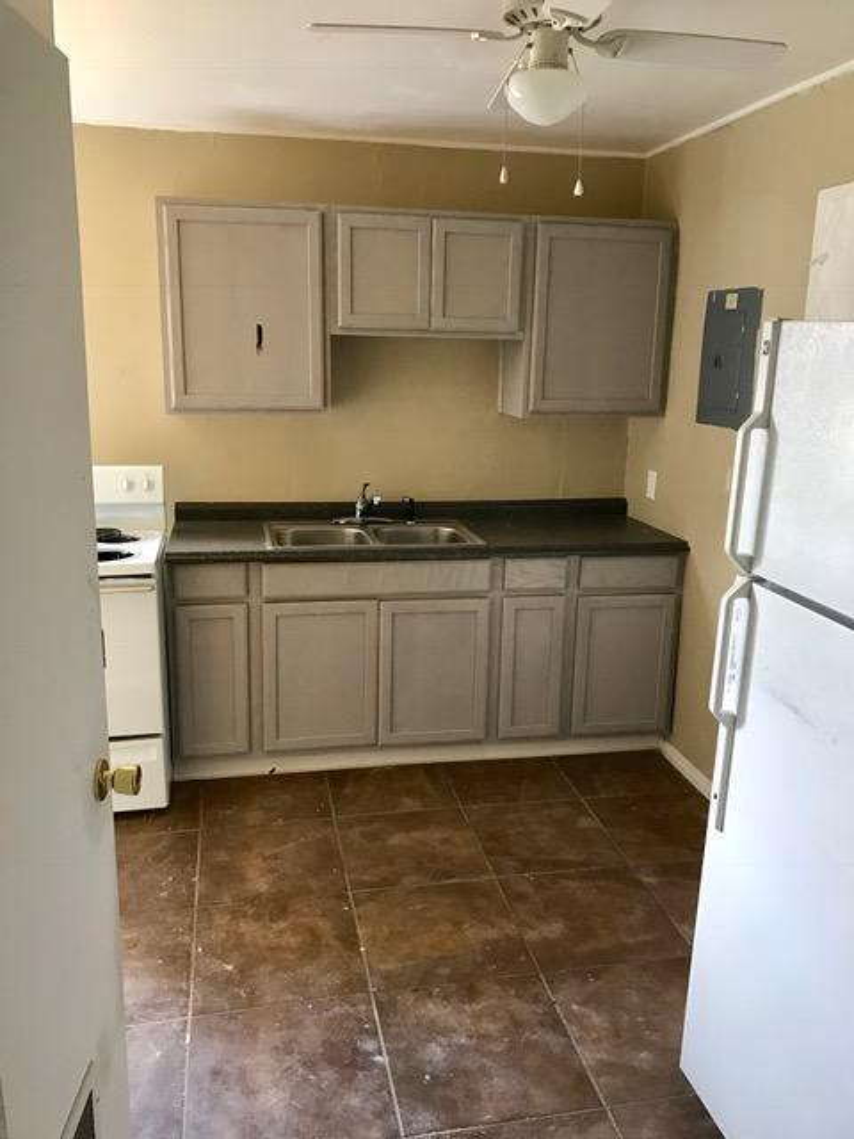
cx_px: 427
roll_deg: +0.6
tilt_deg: -12.9
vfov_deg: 63.4
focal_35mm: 28
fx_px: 921
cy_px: 570
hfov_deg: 49.7
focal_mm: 3.99
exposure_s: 1/16
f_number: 1.8
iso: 50
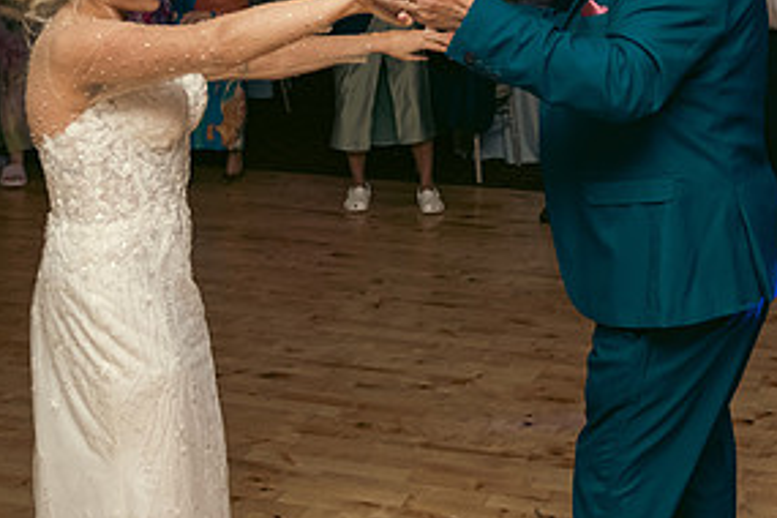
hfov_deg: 31.5
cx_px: 559
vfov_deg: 21.2
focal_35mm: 63
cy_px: 78
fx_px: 1360
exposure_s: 1/160
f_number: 3.5
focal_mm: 31
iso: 800
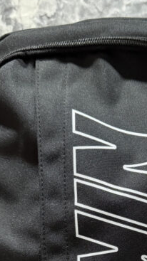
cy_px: 240
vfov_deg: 34.4
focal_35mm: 57
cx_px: 128
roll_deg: +0.8
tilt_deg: +0.4
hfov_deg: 20.7
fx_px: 396
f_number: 1.78
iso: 800
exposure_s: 1/30
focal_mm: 6.76
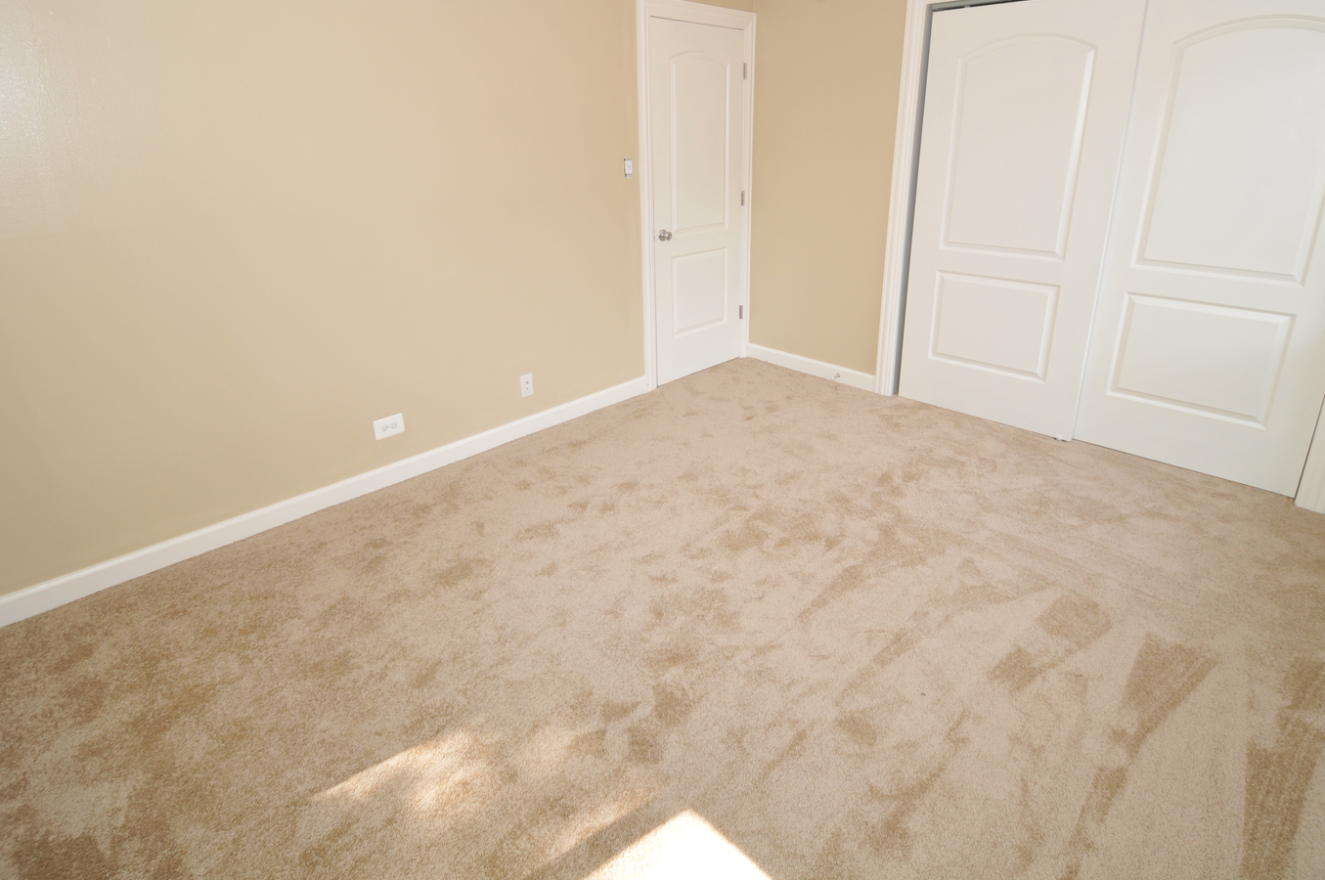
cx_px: 659
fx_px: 662
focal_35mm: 18
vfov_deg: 66.7
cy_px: 358
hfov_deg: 90.1
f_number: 4
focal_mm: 10
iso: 200
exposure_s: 1/60
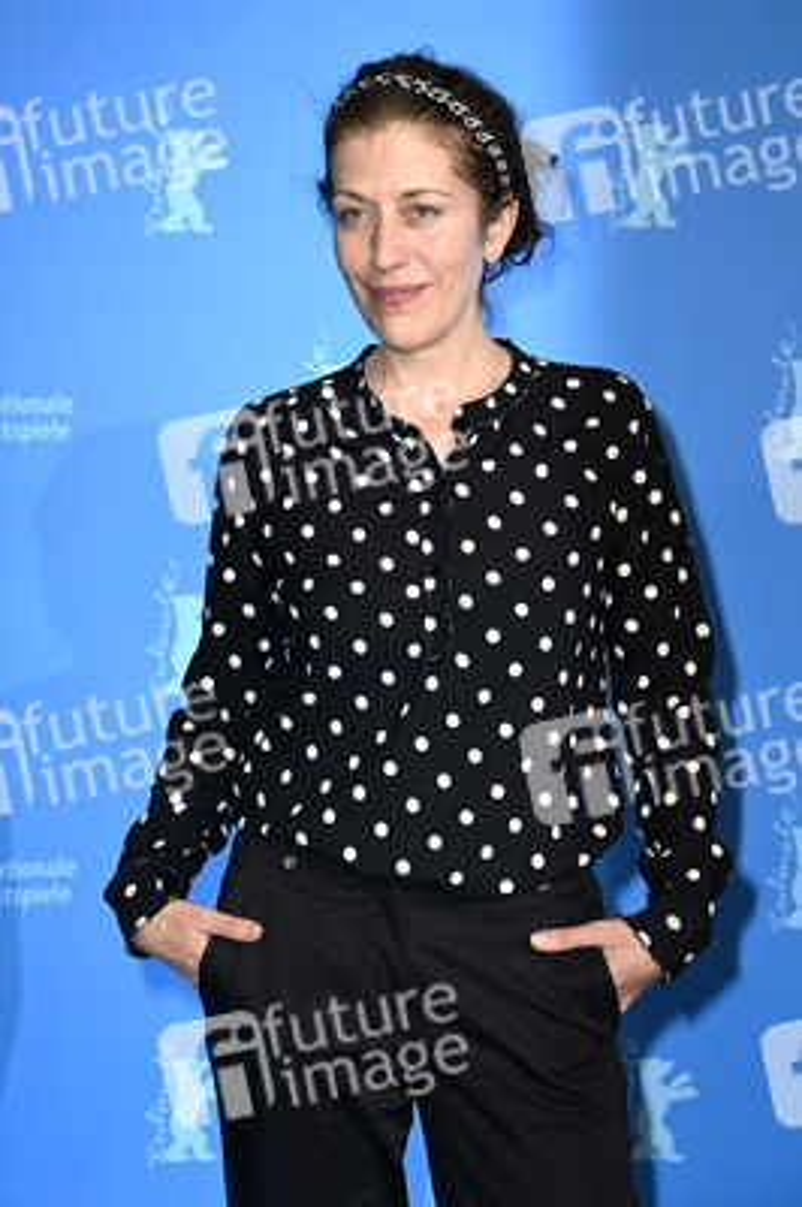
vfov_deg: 23.9
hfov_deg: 16.0
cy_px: 604
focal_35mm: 85
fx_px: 2845
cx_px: 401
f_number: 5.6
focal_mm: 85
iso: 800
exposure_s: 1/200
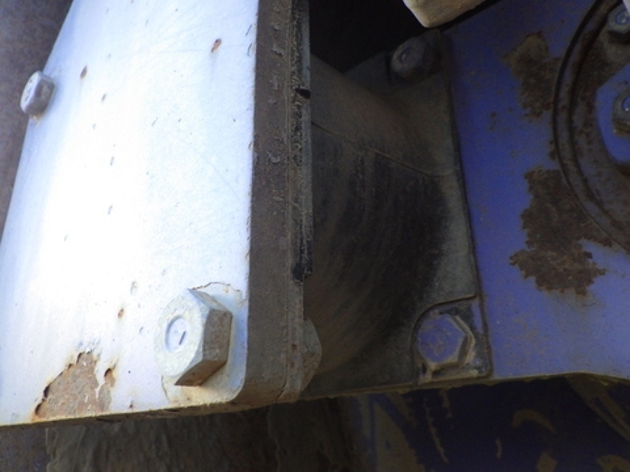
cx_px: 315
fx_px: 510
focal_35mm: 28
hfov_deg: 63.4
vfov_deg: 49.7
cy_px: 236
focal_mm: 5
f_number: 3.5
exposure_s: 1/45
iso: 160
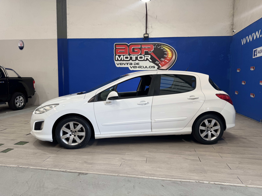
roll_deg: -0.1
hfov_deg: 71.6
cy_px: 98
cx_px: 131
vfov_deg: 56.8
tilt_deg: -5.0
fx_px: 182
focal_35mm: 24
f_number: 1.78
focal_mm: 6.76
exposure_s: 1/121
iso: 64
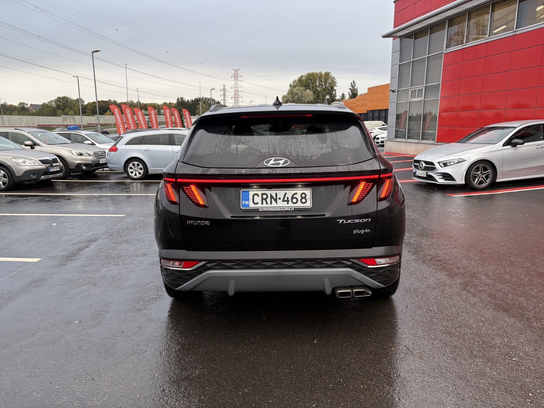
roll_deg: -2.4
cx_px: 272
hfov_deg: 67.3
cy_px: 204
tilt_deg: -6.0
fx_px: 409
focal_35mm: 26
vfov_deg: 53.1
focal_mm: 5.96
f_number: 1.6
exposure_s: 1/122
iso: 80
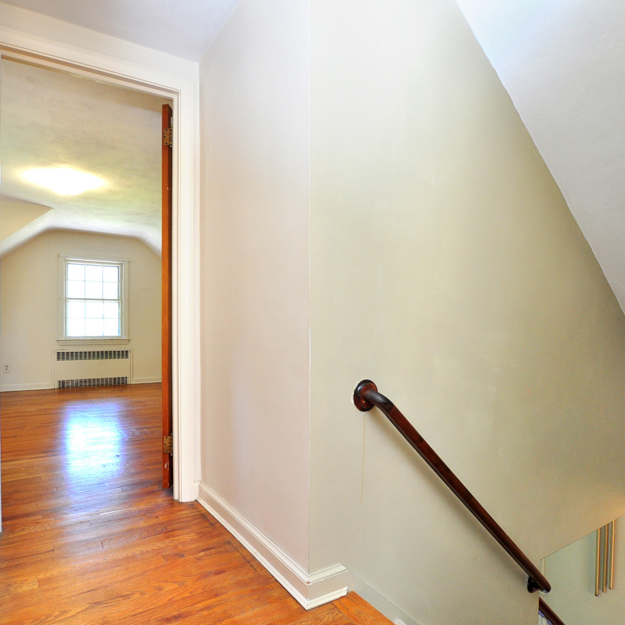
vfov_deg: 74.8
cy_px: 326
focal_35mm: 20
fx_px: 409
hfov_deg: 74.6
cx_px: 282
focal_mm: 10
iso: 500
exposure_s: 1/60
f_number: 3.5
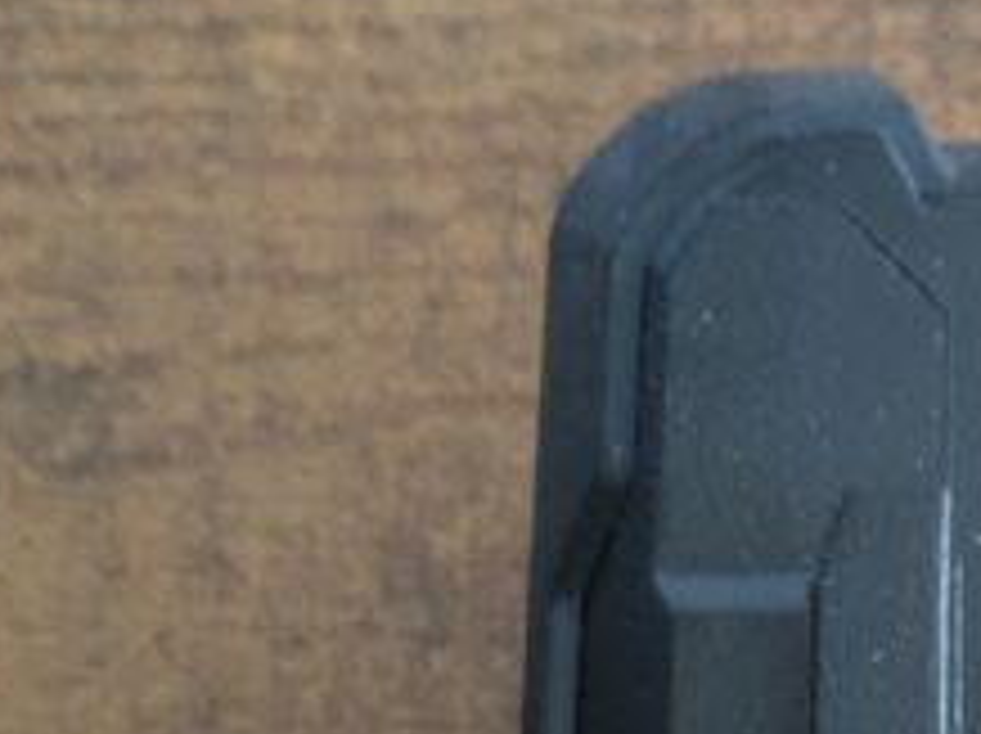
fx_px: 6794
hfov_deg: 8.1
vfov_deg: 6.0
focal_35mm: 240
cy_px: 1457
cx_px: 1382
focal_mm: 5.43
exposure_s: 1/50
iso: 241
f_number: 1.89
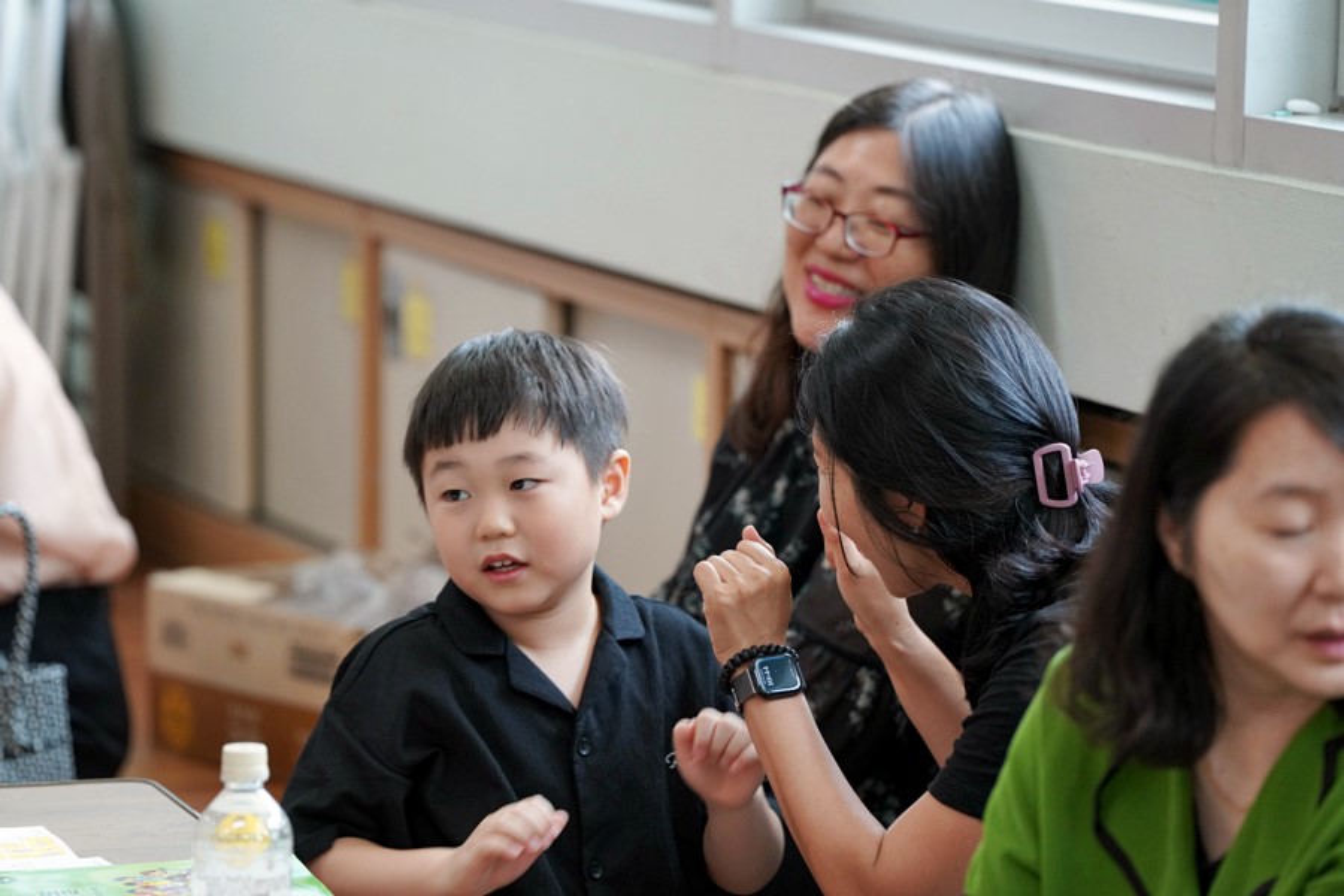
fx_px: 7466
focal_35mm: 200
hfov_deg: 10.3
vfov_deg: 6.9
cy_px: 448
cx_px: 672
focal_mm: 200
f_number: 4
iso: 2000
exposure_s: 1/250
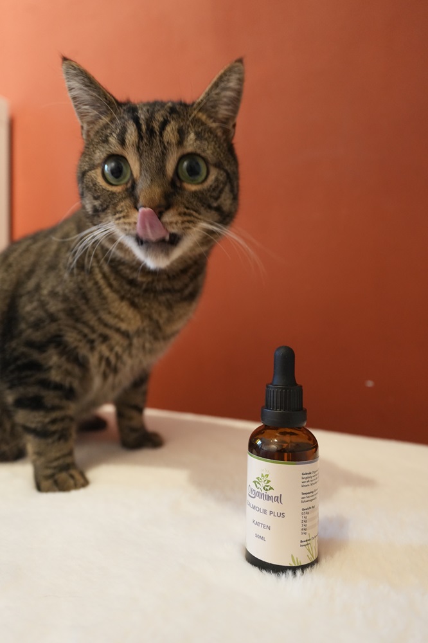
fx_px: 410
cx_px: 214
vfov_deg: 76.1
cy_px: 322
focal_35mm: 23
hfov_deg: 55.1
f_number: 4
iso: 4000
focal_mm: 23
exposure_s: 1/60
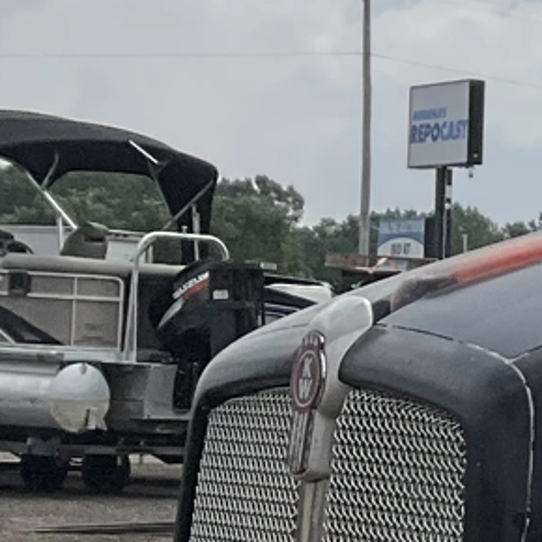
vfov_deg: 9.9
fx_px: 3135
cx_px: 1774
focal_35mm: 177
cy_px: 374
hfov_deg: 8.1
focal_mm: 3
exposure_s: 1/3534
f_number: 1.8
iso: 25
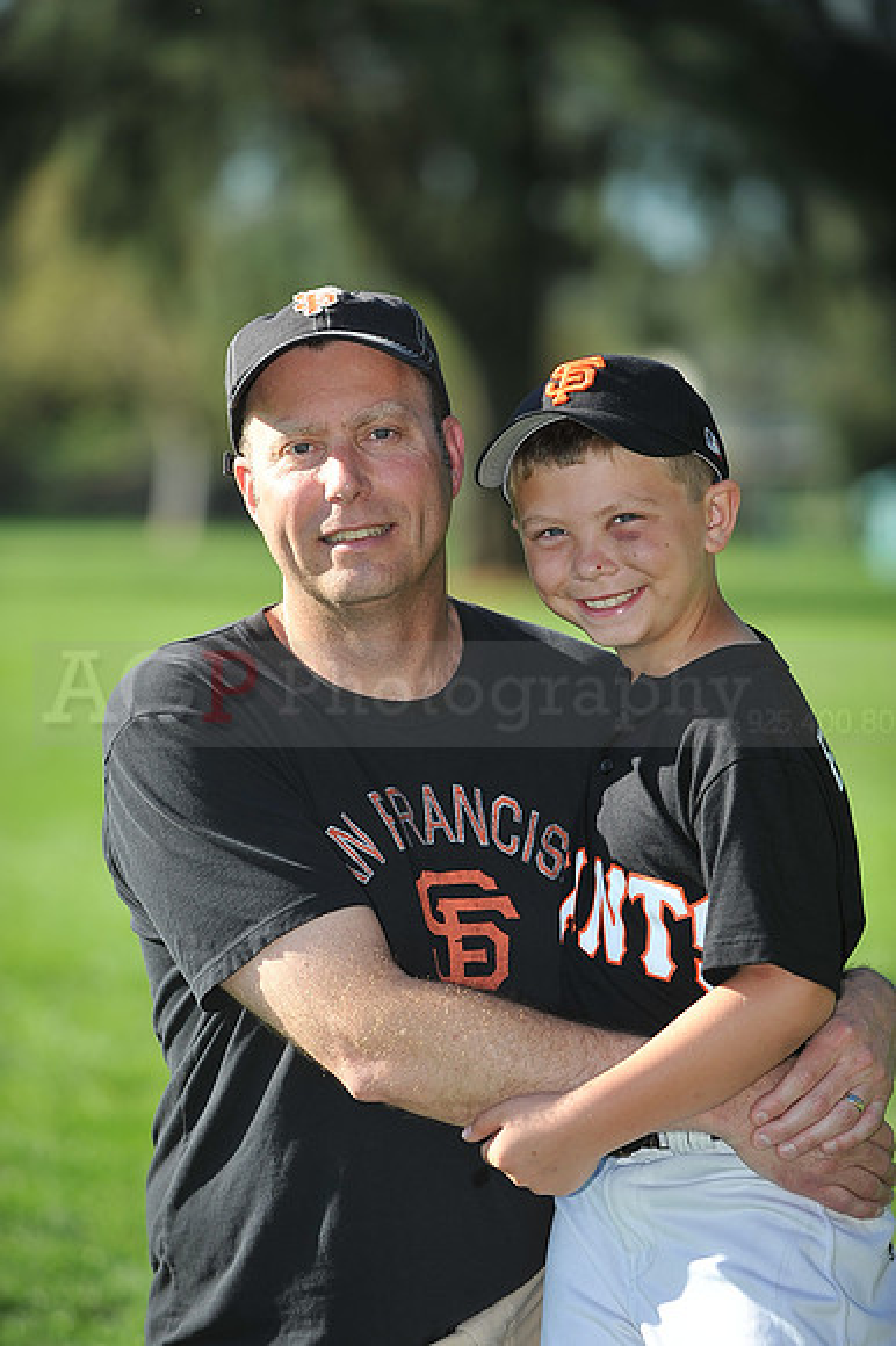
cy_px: 673
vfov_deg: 10.3
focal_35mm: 200
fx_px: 7475
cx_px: 448
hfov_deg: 6.9
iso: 200
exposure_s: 1/1000
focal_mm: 200
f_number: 4
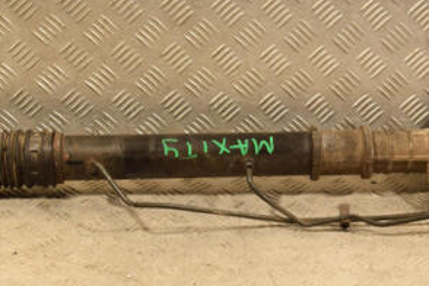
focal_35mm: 98
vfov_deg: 14.0
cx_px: 306
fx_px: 1168
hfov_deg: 20.7
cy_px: 137
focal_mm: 32
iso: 800
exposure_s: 1/160
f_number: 6.3
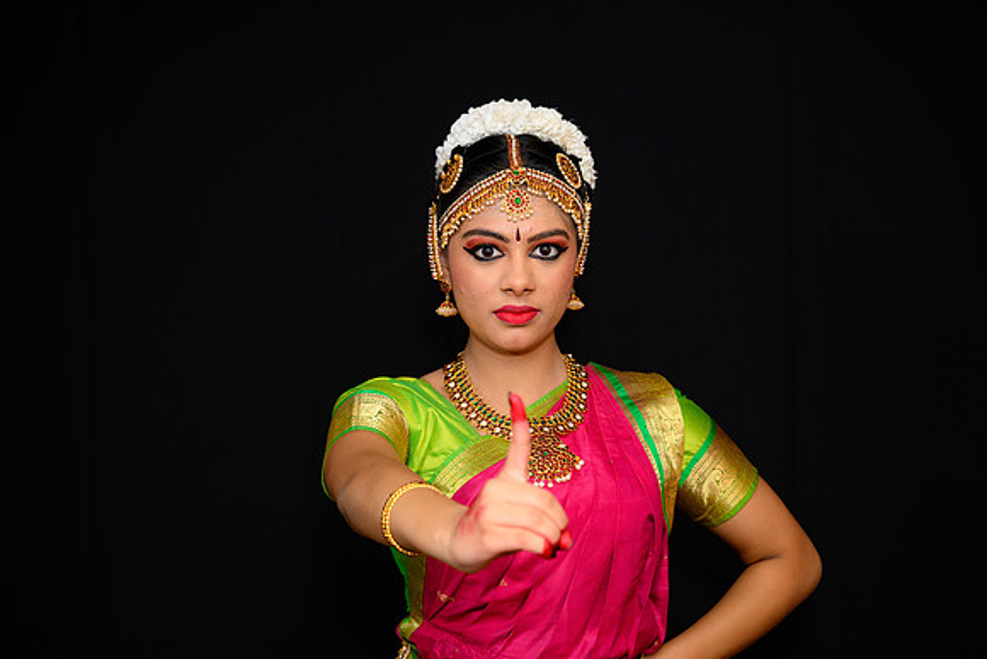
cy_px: 330
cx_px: 494
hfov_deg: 28.8
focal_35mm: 70
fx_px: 1920
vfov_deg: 19.5
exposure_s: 1/125
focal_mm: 70
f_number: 5
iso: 800
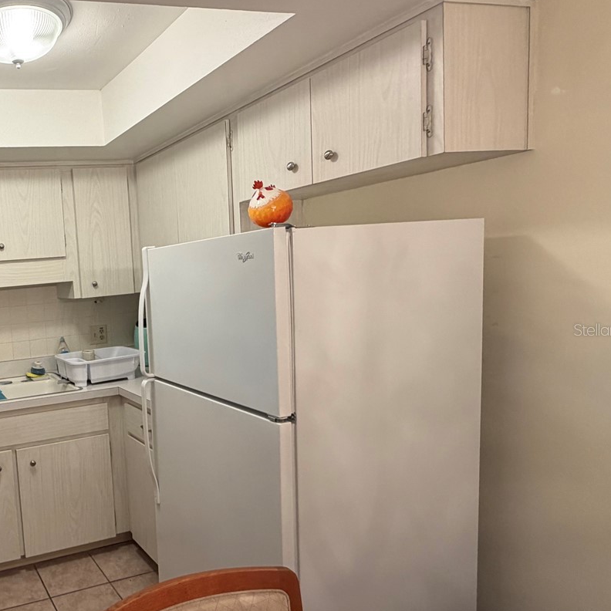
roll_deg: +4.8
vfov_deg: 62.8
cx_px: 29
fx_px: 499
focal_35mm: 25
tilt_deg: -4.6
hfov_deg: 52.7
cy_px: 329
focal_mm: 2.22
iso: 200
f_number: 2.2
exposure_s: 1/120
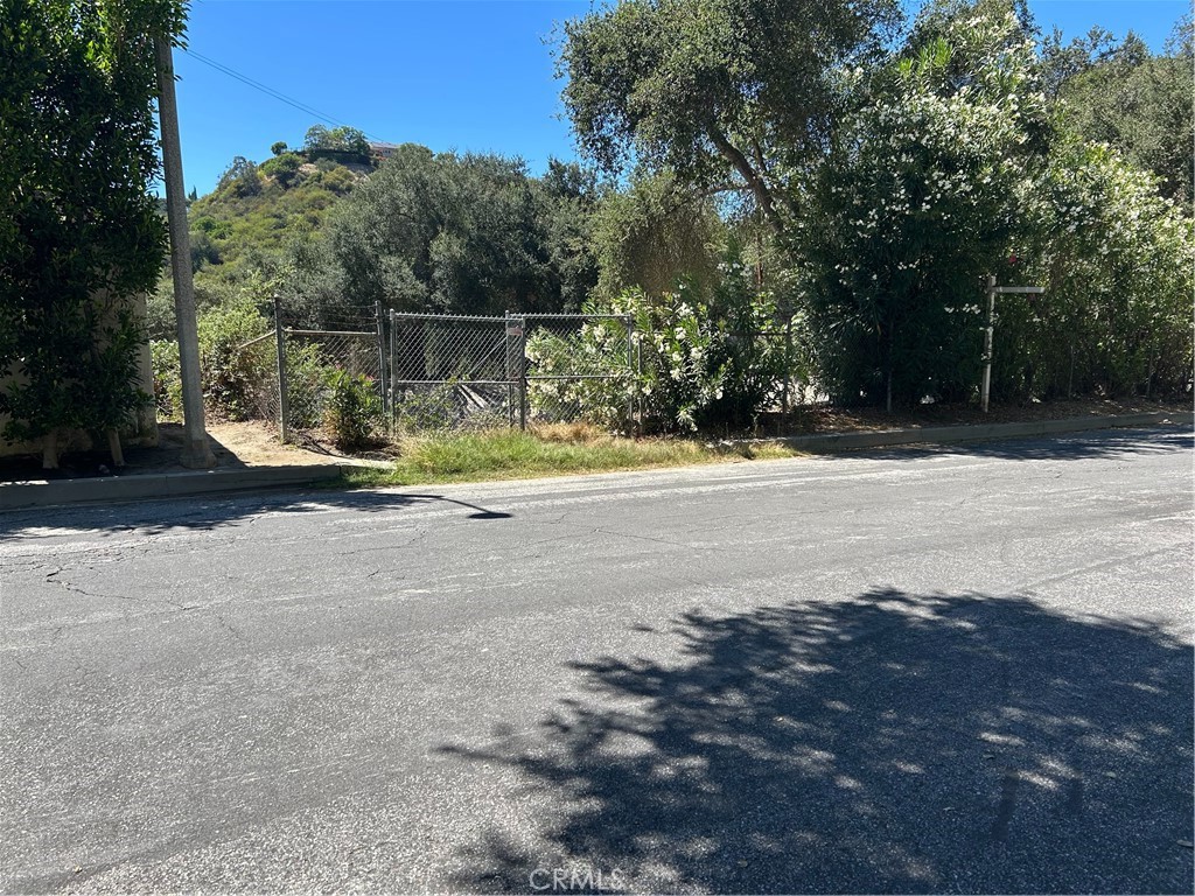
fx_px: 898
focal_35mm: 26
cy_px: 448
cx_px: 598
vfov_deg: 53.1
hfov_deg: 67.3
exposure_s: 1/1838
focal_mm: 5.7
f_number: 1.5
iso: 50
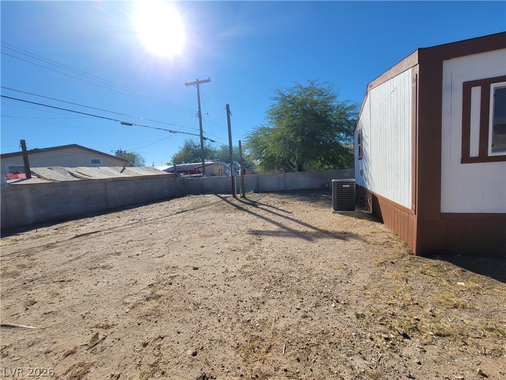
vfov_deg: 89.9
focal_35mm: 13
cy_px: 190
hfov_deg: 106.2
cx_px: 253
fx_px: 190
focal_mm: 2.2
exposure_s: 1/2593
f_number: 2.2
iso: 64
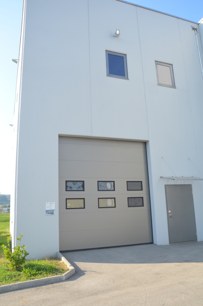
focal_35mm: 27
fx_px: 229
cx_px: 102
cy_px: 153
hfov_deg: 47.7
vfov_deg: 67.5
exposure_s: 1/250
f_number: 8
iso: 200
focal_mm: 18
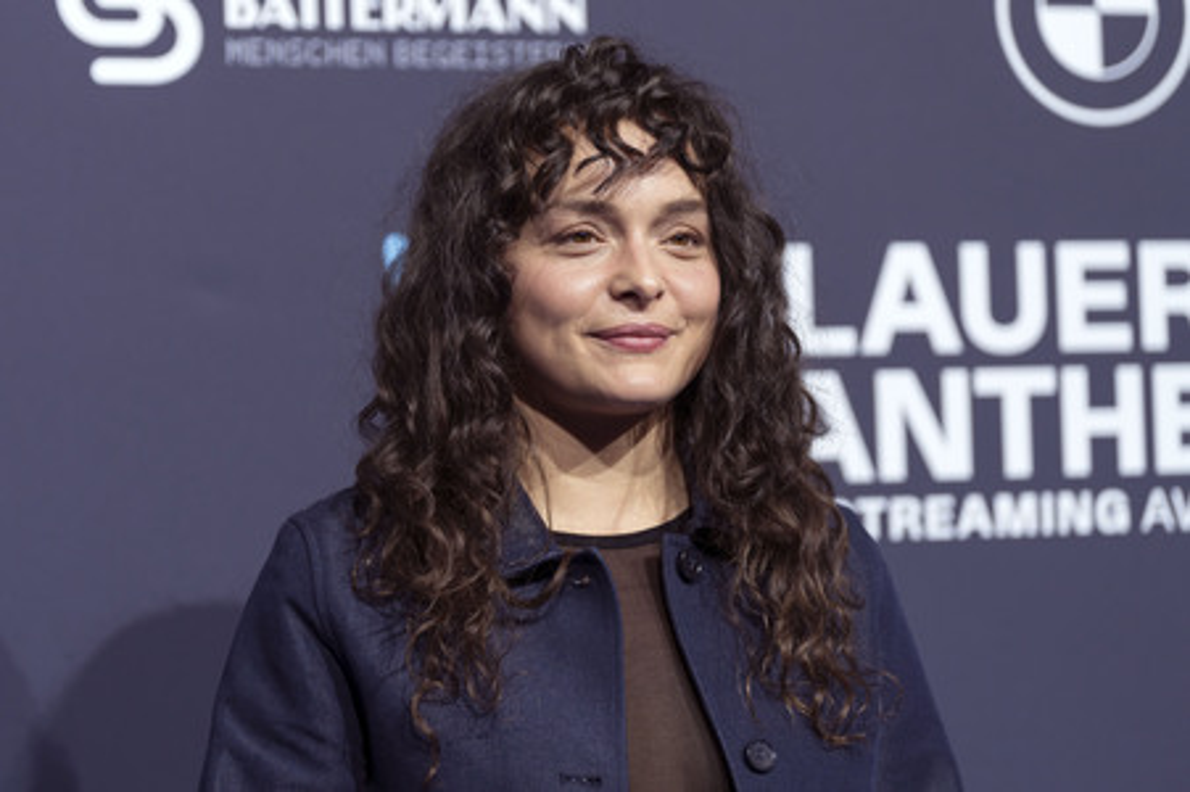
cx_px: 595
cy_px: 396
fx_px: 3666
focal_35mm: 111
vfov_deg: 12.3
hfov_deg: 18.4
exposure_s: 1/400
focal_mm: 111
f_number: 2.8
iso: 800
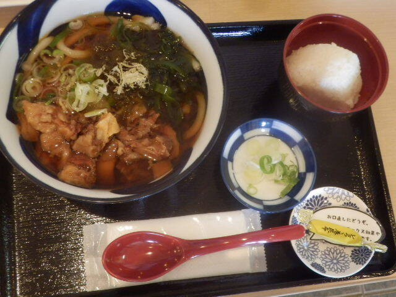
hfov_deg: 42.9
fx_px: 503
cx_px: 198
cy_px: 148
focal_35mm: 44
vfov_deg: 32.9
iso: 800
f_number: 4.2
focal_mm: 7.9
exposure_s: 1/30
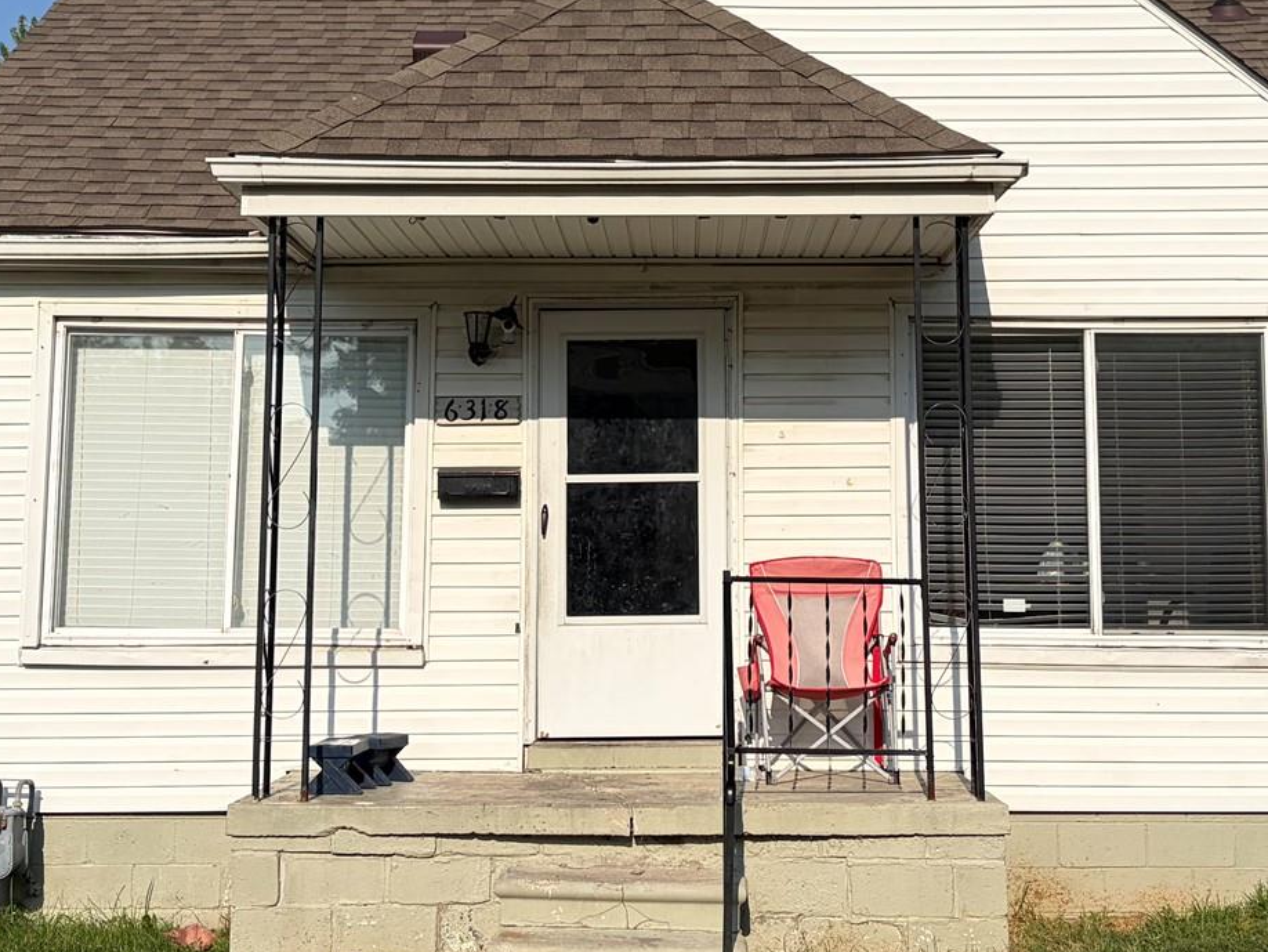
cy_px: 304
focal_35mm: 58
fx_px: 2125
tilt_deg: +7.1
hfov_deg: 33.2
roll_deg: +0.4
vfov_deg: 25.1
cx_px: 649
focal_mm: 5.96
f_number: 1.6
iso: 50
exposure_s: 1/7813
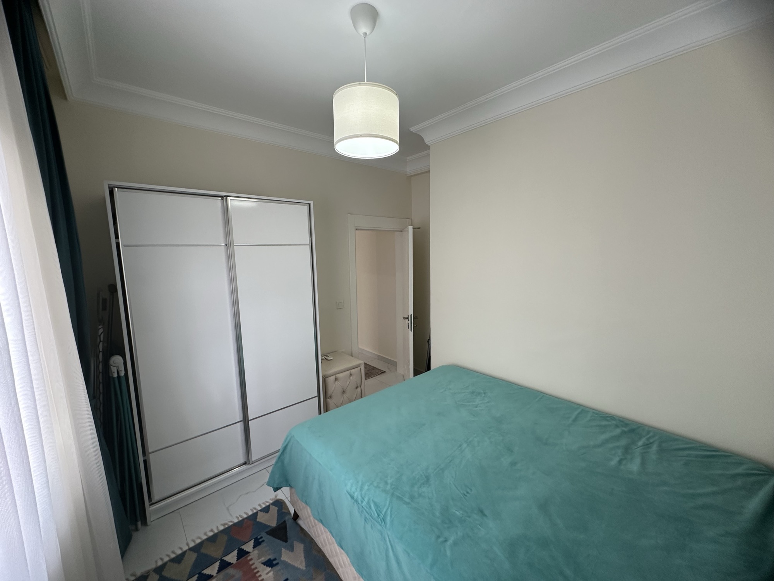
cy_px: 290
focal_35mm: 14
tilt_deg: -6.5
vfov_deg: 85.7
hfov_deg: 102.1
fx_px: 313
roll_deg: +1.2
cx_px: 387
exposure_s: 1/100
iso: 160
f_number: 2.2
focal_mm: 2.22
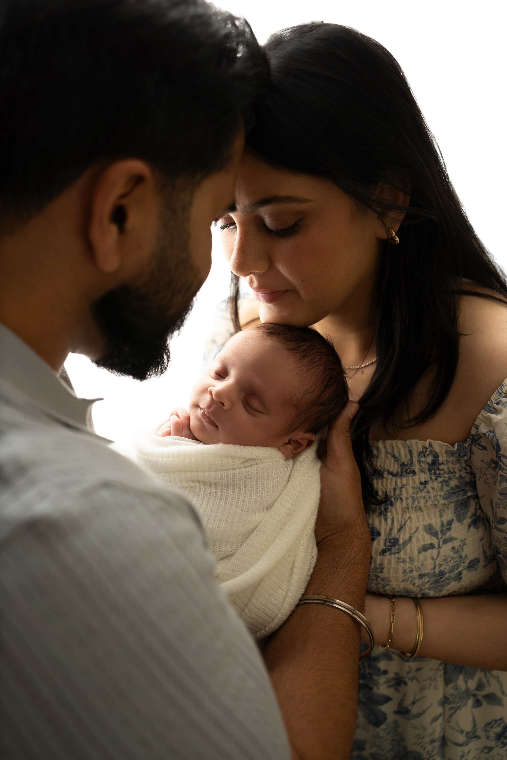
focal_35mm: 35
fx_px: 739
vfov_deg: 54.4
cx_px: 254
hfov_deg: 37.9
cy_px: 380
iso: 100
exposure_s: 1/200
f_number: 2.5
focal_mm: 35
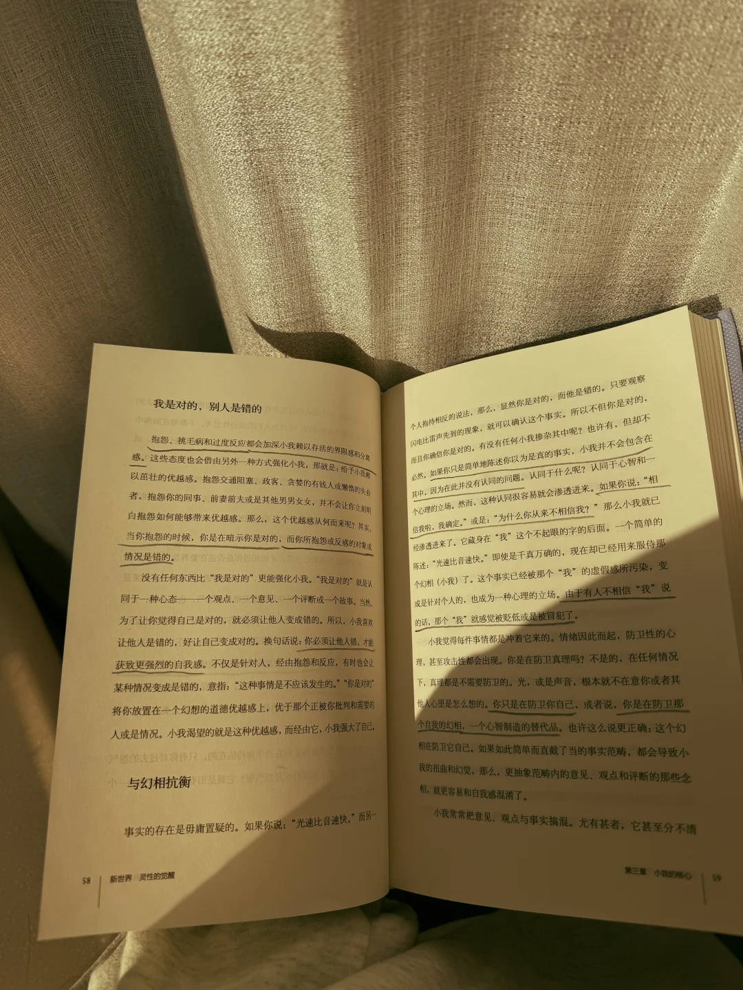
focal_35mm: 24
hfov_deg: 56.8
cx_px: 372
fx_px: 687
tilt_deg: -54.7
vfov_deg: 71.6
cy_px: 495
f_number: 1.78
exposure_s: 1/8130
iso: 80
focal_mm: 6.76
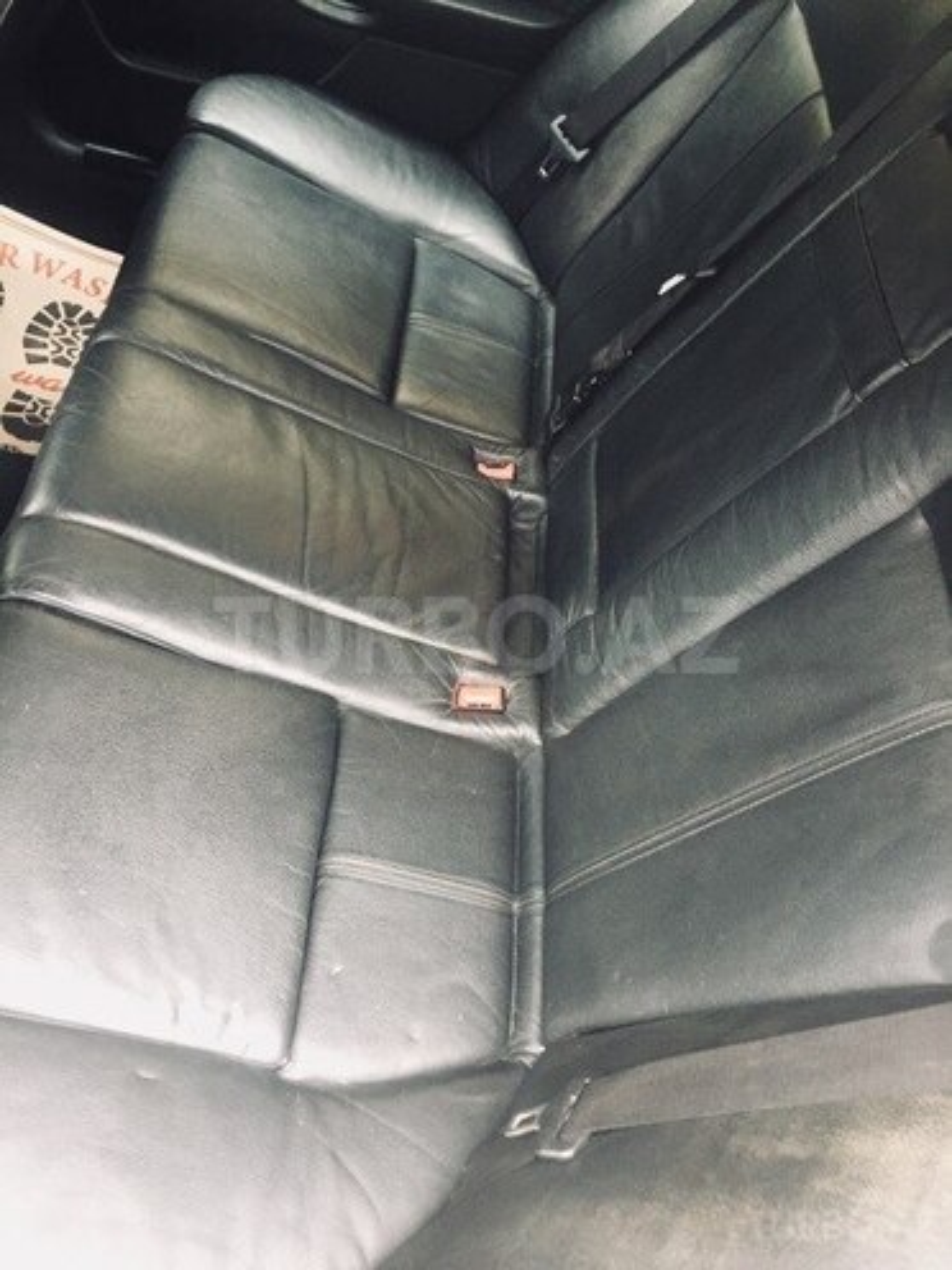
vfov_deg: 61.7
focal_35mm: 29
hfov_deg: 48.2
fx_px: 1063
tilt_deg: -53.9
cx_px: 476
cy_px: 635
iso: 125
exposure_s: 1/33
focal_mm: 4.15
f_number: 2.2
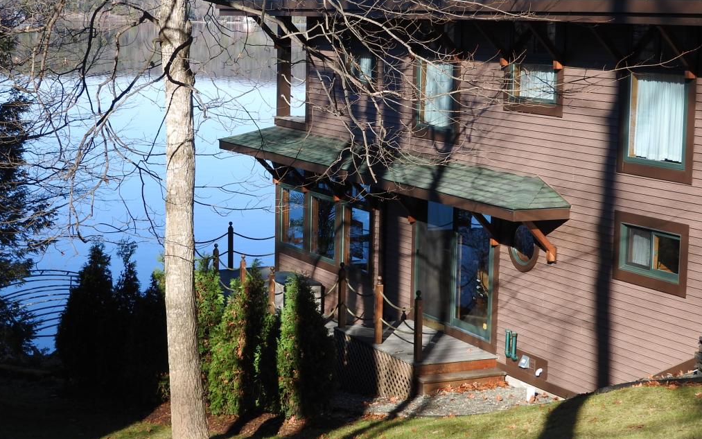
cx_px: 350
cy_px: 182
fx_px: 1435
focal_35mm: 75
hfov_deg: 27.5
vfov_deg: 17.4
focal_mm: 12.5
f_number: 4.5
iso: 100
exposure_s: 1/400
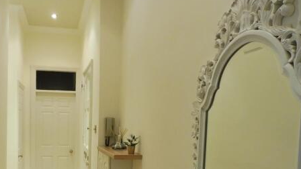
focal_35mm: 34
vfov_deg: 33.6
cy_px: 136
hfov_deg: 57.3
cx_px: 112
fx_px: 271
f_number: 3.3
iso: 400
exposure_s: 1/20
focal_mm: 4.3
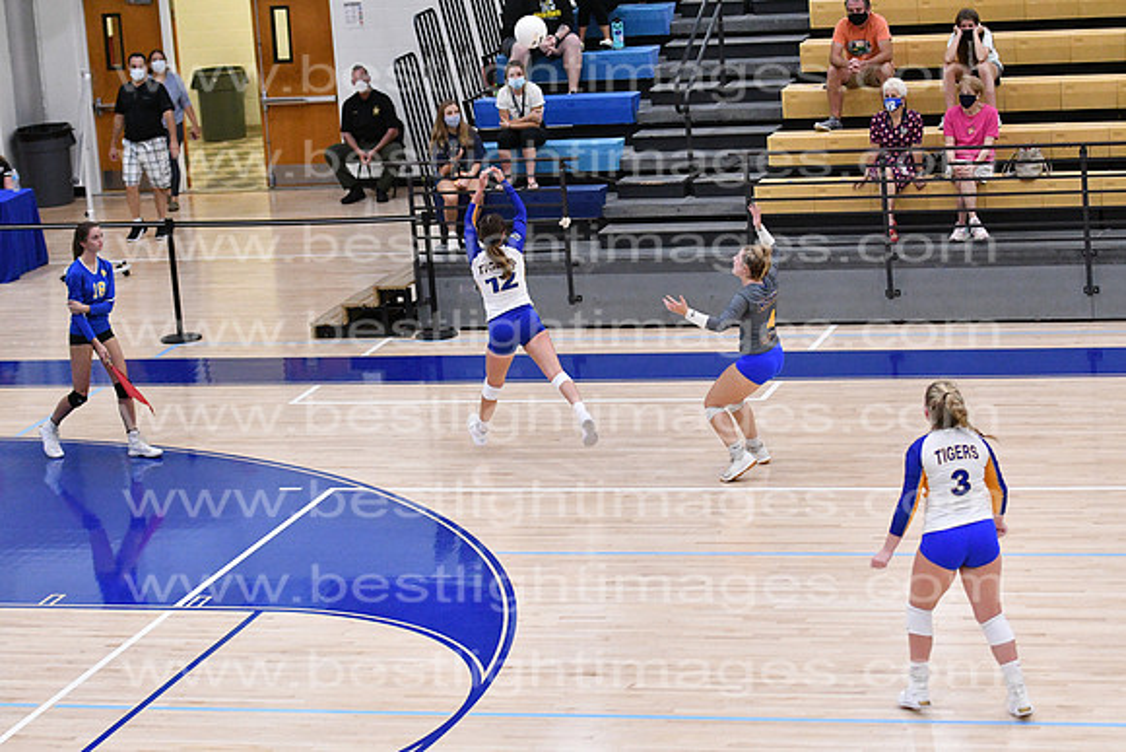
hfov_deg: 19.5
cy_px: 376
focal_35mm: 105
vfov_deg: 13.0
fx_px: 3285
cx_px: 563
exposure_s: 1/1000
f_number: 3.2
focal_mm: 70
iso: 6400
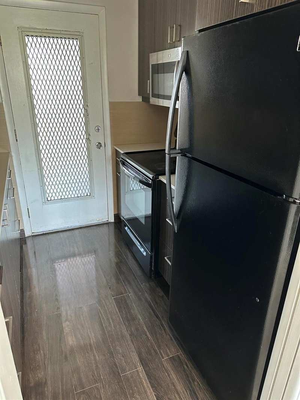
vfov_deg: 71.6
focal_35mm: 24
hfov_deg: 56.8
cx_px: 150
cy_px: 200
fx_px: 277
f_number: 1.78
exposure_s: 1/60
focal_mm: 6.86
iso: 500
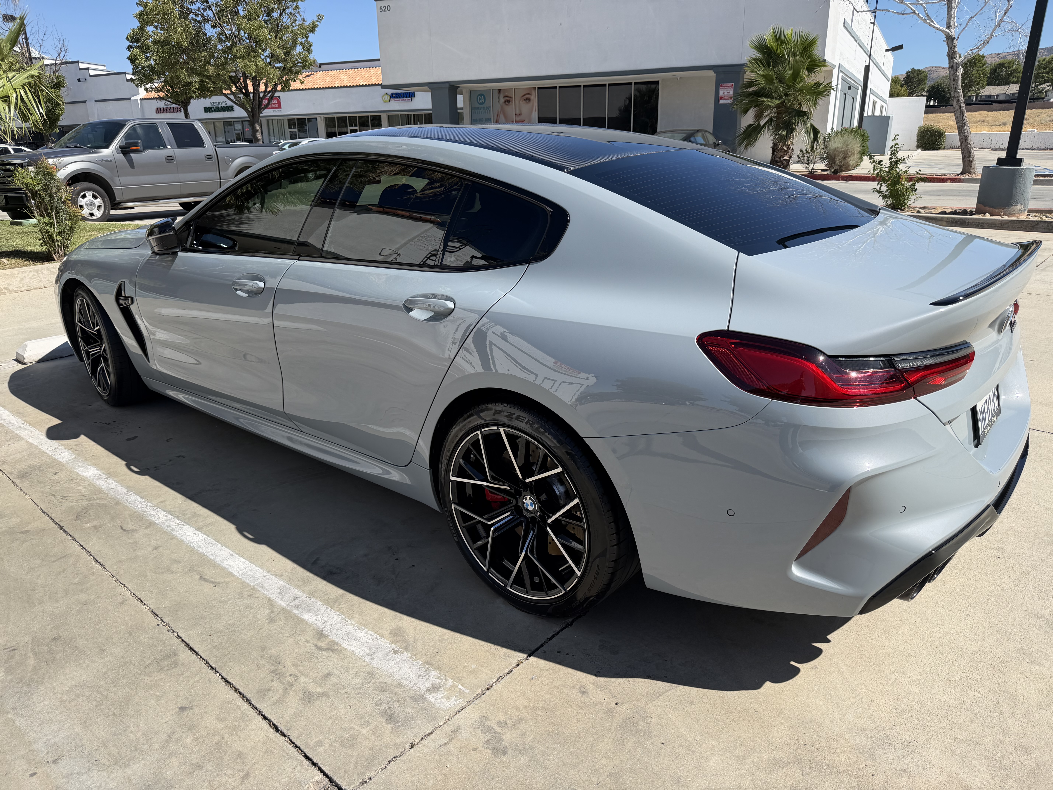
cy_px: 395
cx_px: 526
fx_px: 730
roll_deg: -0.2
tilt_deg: -19.8
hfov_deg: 71.6
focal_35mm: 24
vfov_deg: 56.8
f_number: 1.78
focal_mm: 6.76
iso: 80
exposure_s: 1/3953
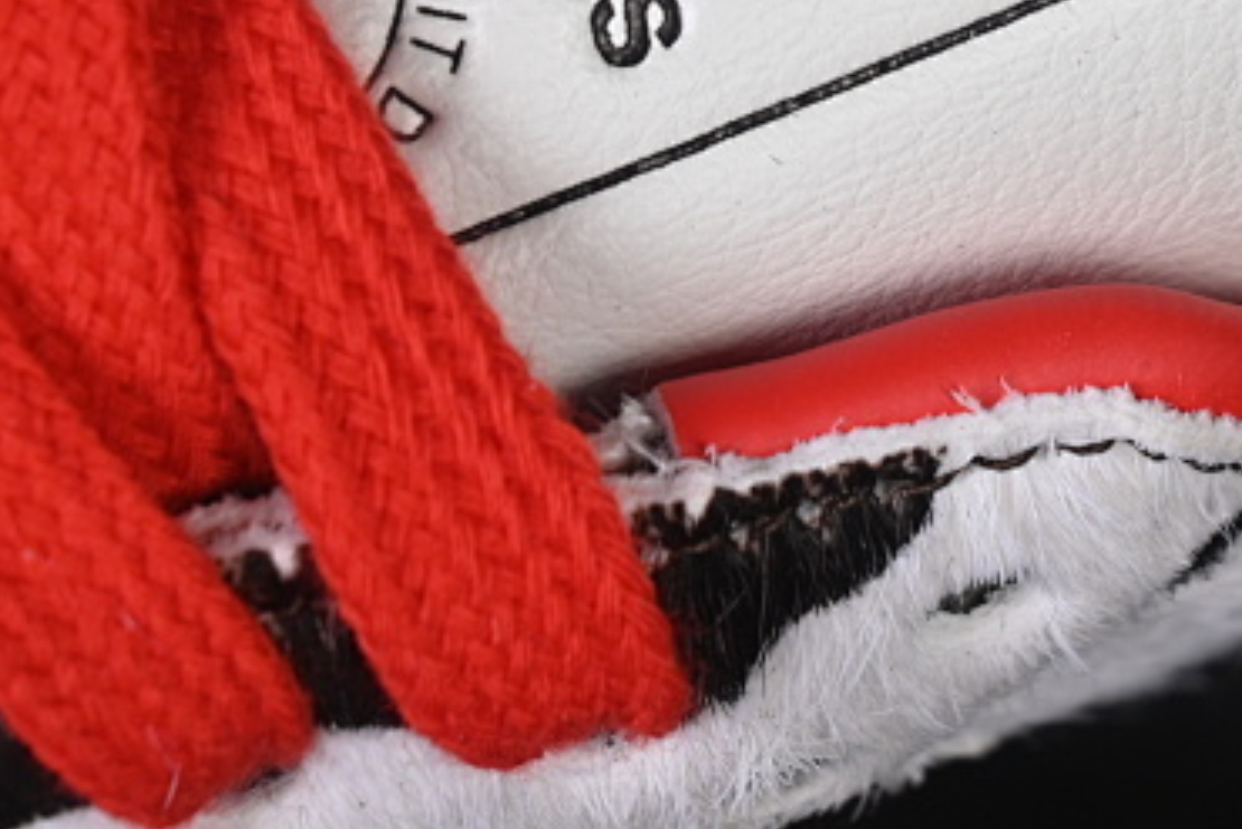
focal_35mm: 219
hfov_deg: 9.4
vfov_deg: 6.3
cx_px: 816
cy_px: -101
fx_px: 7558
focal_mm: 50
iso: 160
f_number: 7.1
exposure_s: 1/80
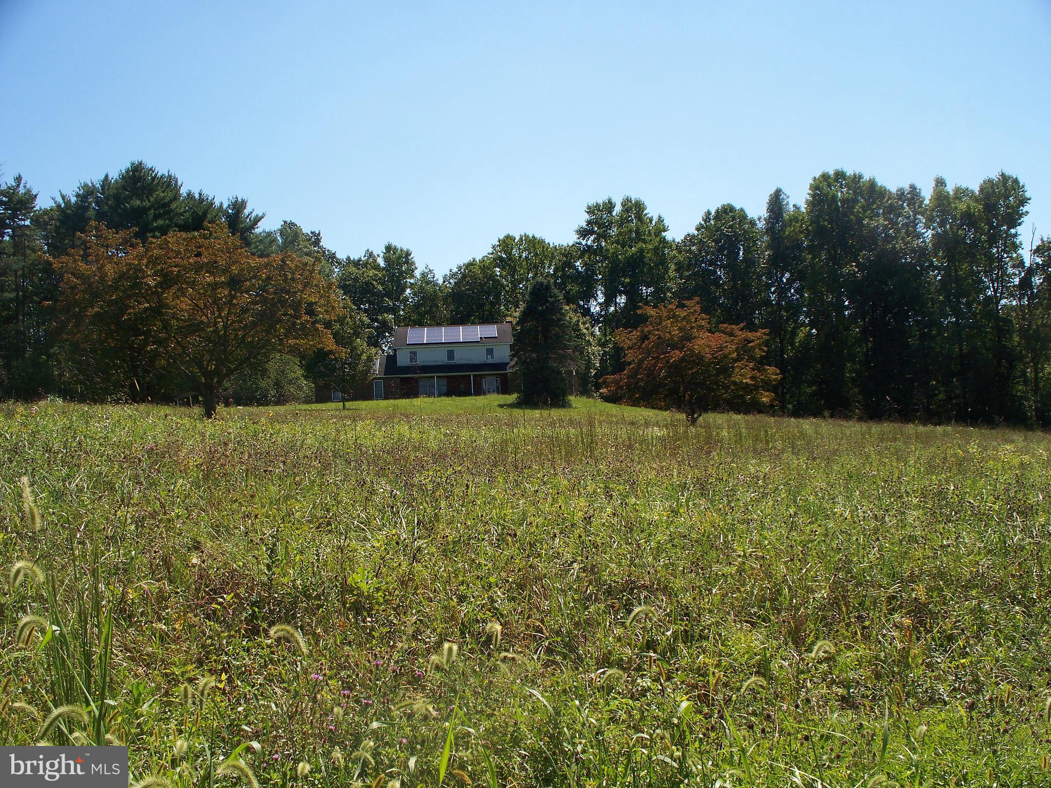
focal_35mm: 36
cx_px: 526
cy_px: 394
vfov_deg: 39.7
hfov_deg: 51.4
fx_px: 1093
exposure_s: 1/320
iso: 64
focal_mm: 7.54
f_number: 5
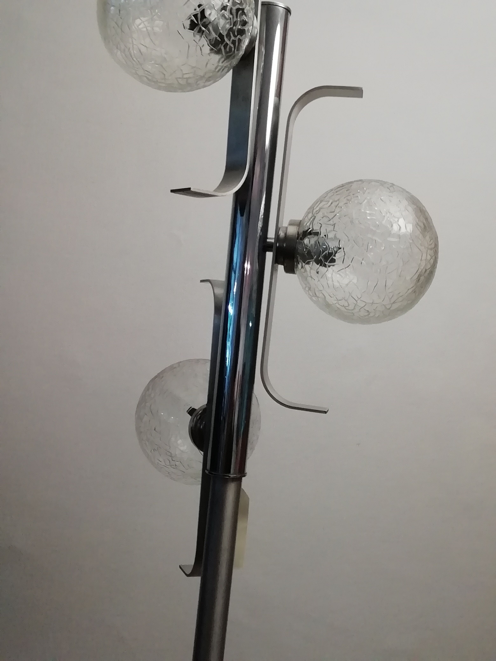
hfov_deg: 33.6
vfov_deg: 43.9
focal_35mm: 43
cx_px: 248
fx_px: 822
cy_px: 330
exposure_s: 1/33.3
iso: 200
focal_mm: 3.46
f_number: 2.2
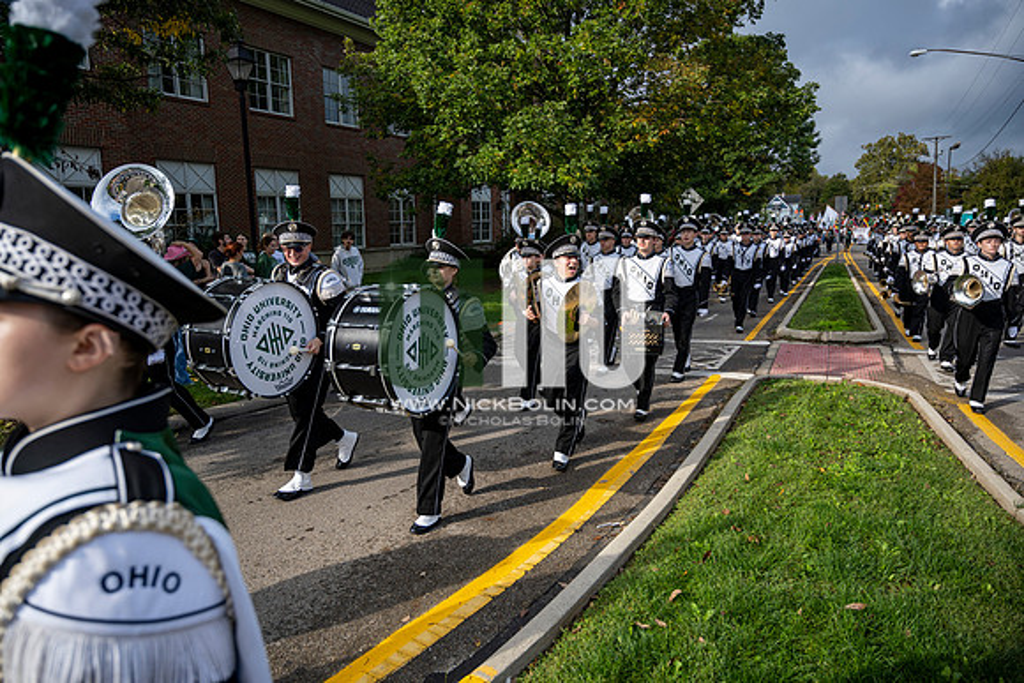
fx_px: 683
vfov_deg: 53.2
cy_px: 342
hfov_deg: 73.7
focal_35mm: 24
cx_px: 512
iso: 125
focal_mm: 24
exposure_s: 1/1600
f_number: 4
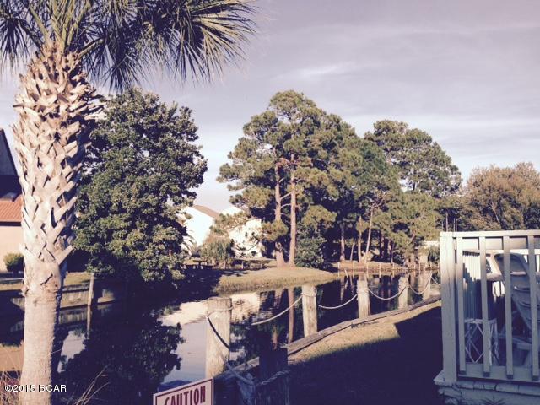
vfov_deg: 42.9
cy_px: 202
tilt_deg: +4.2
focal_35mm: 33
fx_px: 515
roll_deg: -2.8
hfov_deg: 55.4
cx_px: 270
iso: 50
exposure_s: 1/1063
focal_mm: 4.12
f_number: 2.4
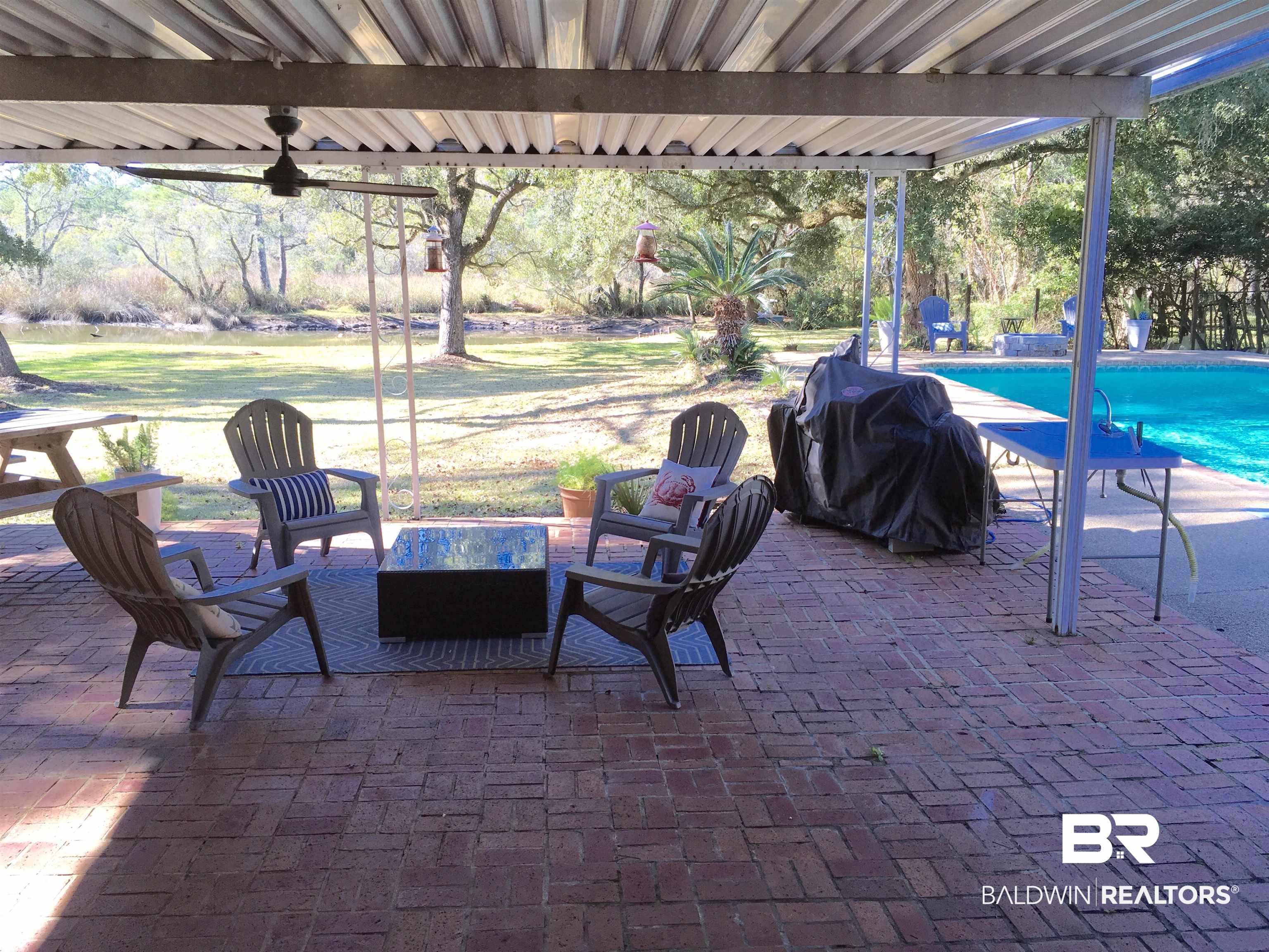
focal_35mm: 29
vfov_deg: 48.2
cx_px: 634
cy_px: 476
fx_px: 1063
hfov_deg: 61.7
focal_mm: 4.15
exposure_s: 1/176
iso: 25
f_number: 2.2
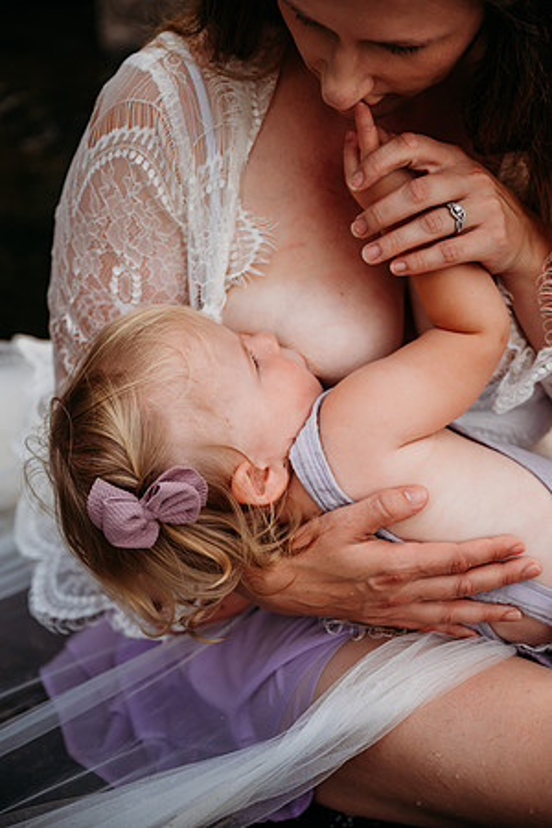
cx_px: 276
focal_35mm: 59
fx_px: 1357
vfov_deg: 33.9
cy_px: 414
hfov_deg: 23.0
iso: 500
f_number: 2.8
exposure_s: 1/1000
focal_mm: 59
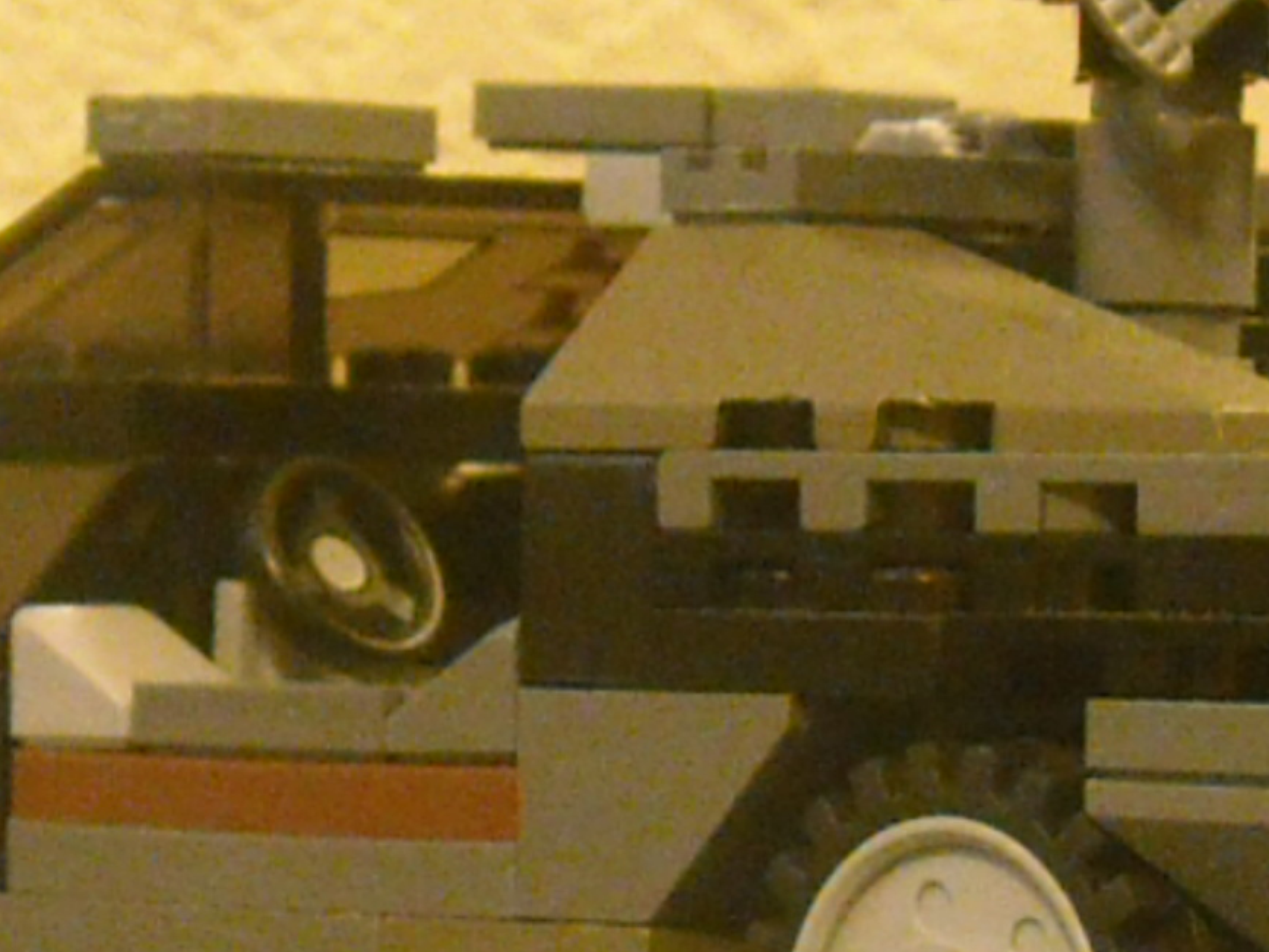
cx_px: 906
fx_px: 5279
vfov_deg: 10.3
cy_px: 538
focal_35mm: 144
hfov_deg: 13.7
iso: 496
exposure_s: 1/8
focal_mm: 9.87
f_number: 3.5
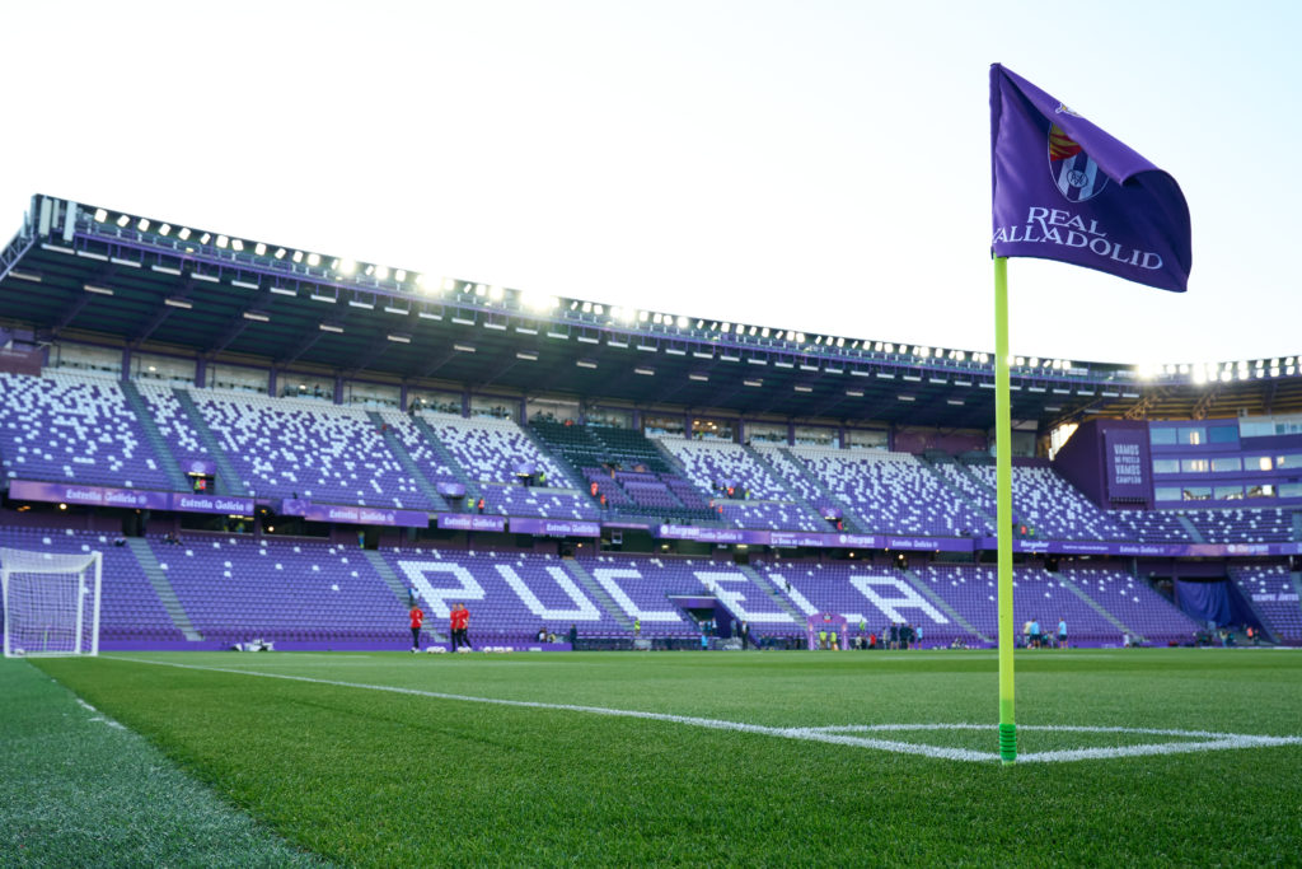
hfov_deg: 60.3
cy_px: 434
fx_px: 1121
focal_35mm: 31
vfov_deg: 42.3
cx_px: 651
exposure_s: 1/500
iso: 1250
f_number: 6.3
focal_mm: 31
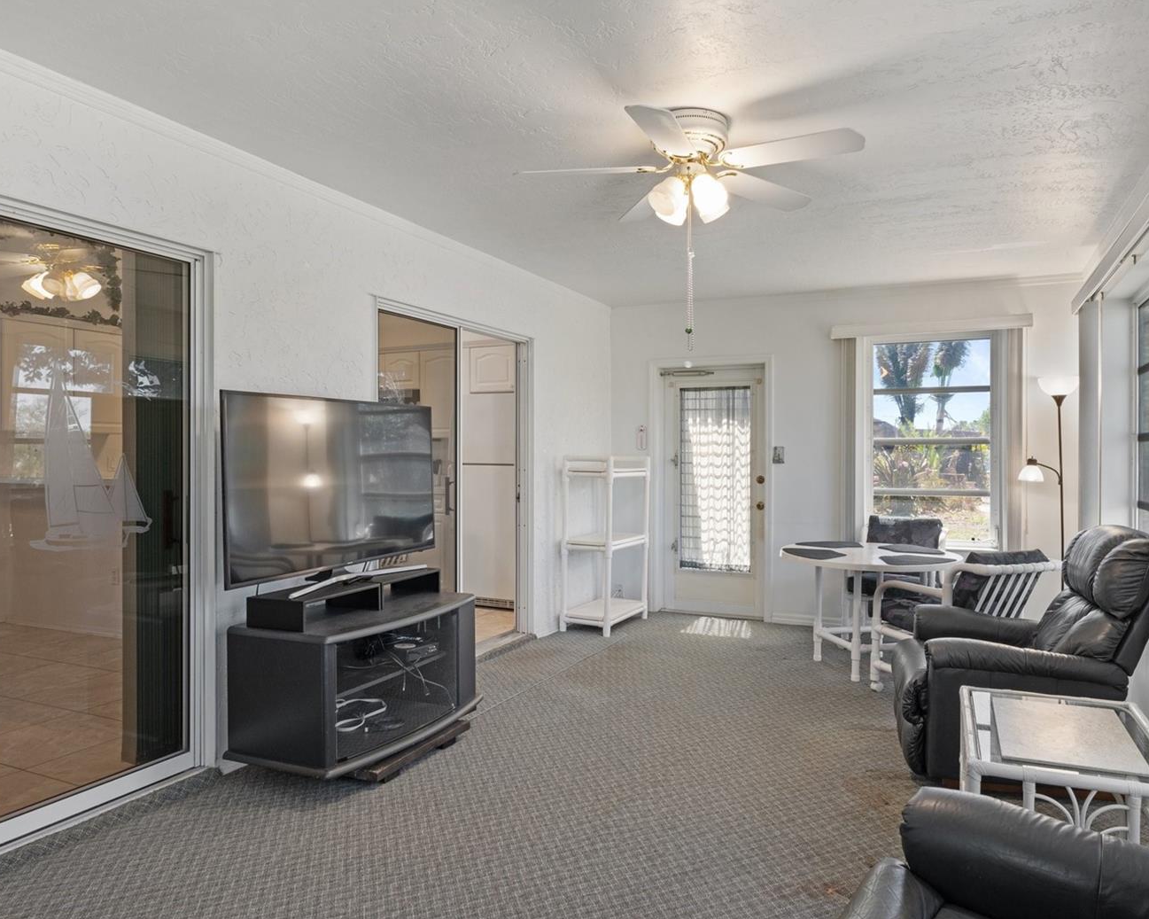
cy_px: 450
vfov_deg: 62.6
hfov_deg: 74.2
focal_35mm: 22
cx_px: 640
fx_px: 756
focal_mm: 12.8
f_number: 8
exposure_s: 1/2
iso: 250
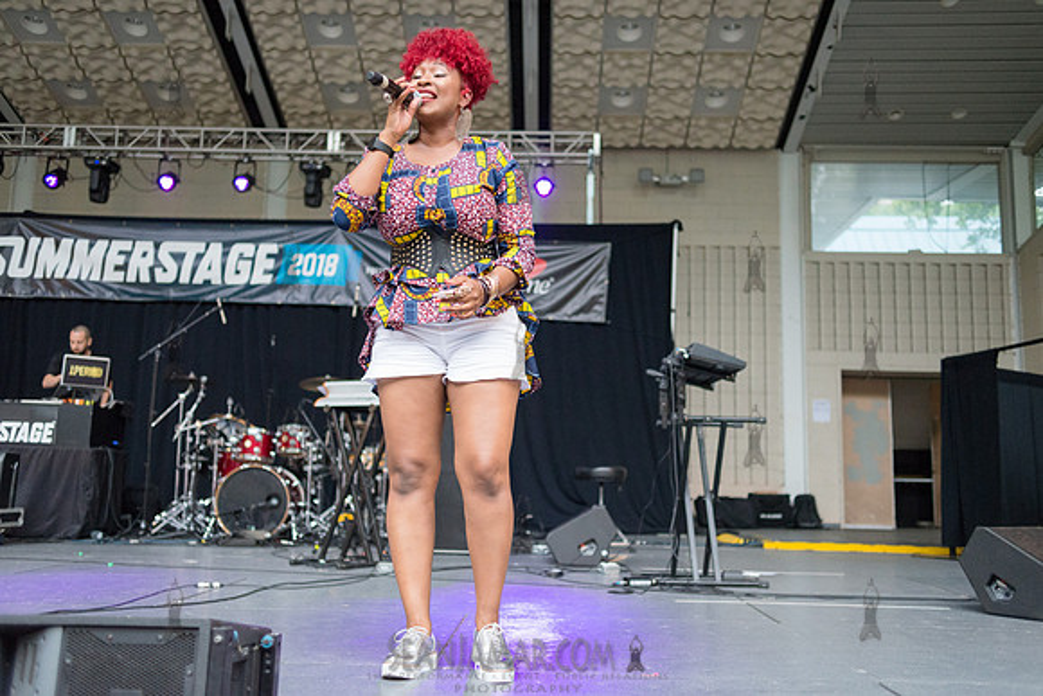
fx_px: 1014
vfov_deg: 37.9
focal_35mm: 35
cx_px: 522
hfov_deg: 54.4
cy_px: 348
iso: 4000
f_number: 2.8
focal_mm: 35
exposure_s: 1/4000
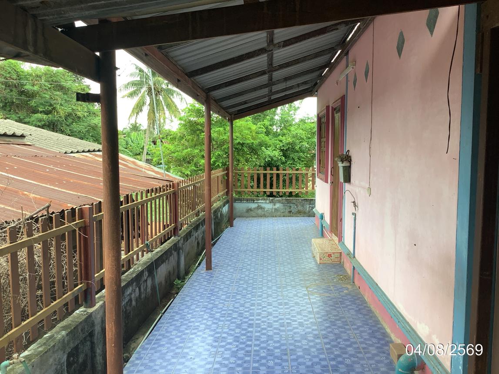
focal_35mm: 31
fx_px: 447
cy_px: 187
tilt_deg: -3.8
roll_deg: -0.8
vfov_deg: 45.4
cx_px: 250
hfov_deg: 58.4
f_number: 2.4
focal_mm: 3.3
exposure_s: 1/100
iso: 25
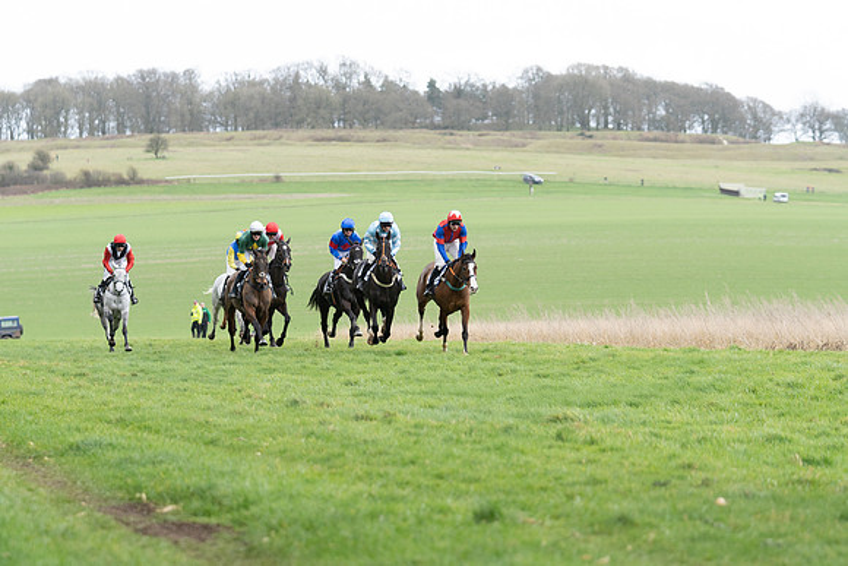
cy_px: 283
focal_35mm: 153
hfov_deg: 13.4
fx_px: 3605
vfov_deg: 9.0
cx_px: 424
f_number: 2.8
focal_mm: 102
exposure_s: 1/1000
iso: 500
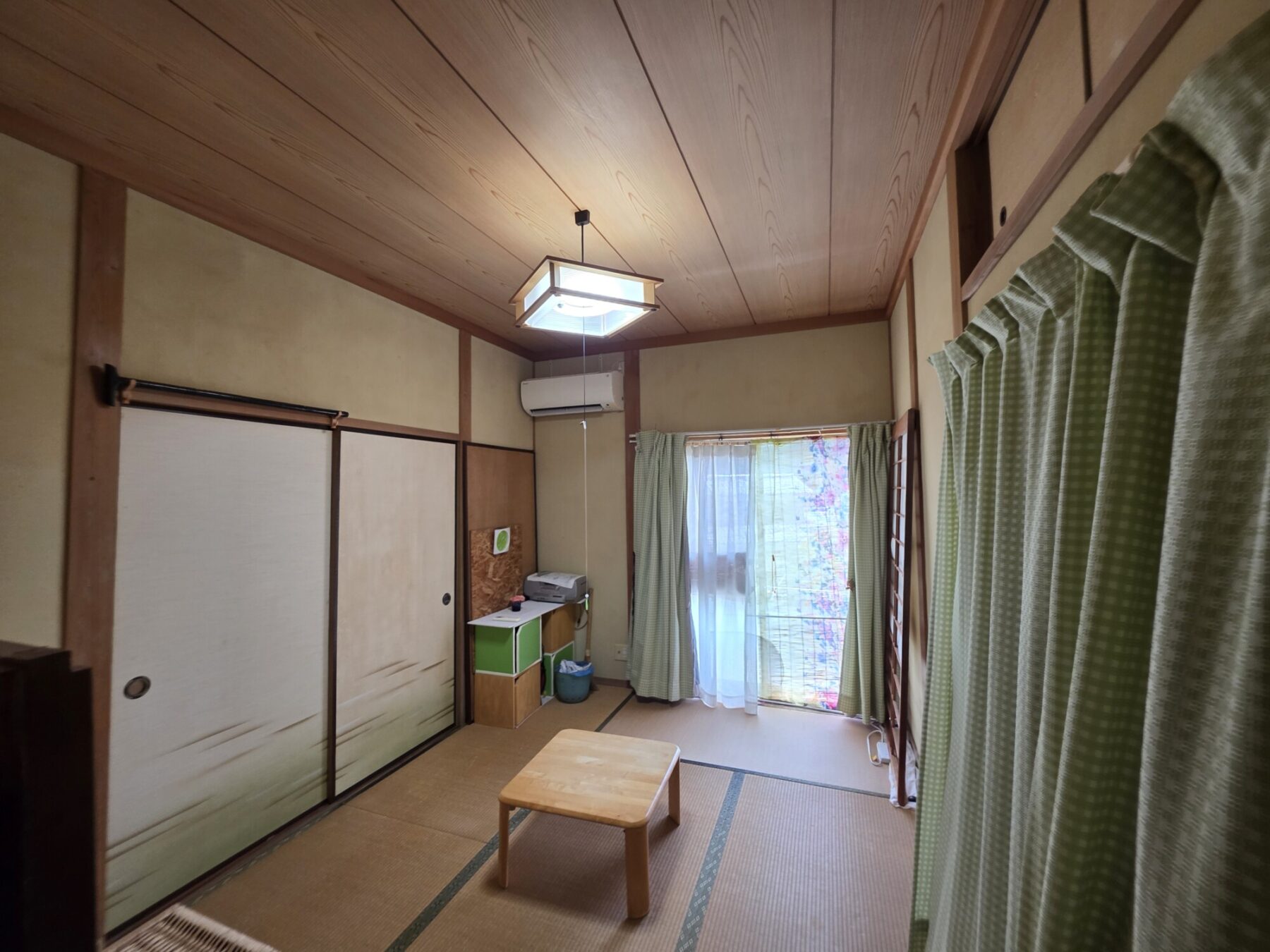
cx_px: 635
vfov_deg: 89.9
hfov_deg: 106.2
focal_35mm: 13
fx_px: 477
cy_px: 476
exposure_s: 1/60
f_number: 1.9
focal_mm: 2.2
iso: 200
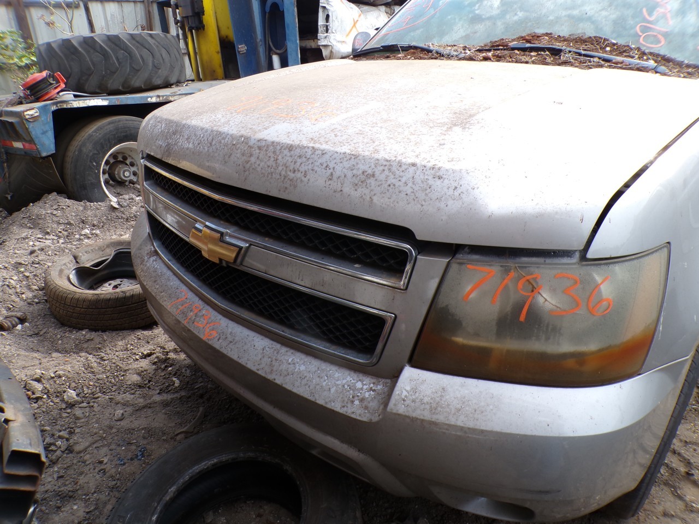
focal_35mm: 24
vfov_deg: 56.8
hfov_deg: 71.6
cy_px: 262
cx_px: 350
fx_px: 485
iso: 100
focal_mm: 4.3
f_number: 4.4
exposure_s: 1/140
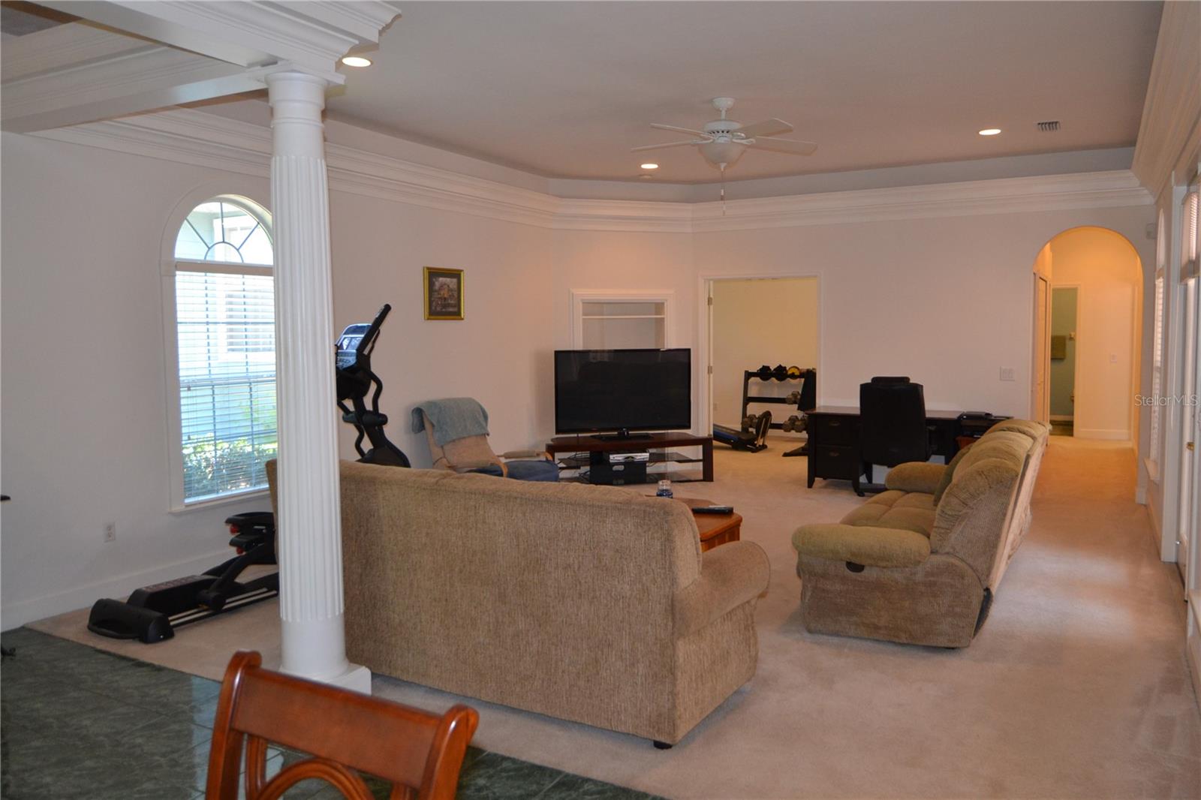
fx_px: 850
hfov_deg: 70.4
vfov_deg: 50.4
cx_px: 600
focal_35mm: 26
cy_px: 400
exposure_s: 1/60
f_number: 4
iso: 900
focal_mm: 17
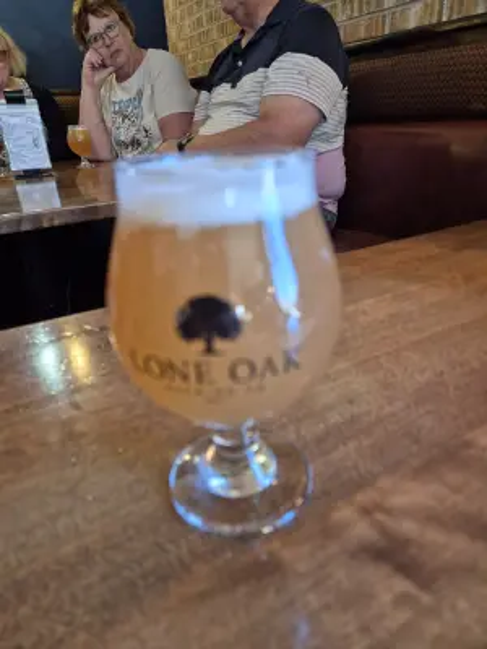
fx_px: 431
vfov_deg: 73.9
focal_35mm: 23
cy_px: 324
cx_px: 244
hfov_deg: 58.9
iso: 400
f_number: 1.8
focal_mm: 5.4
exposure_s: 1/120
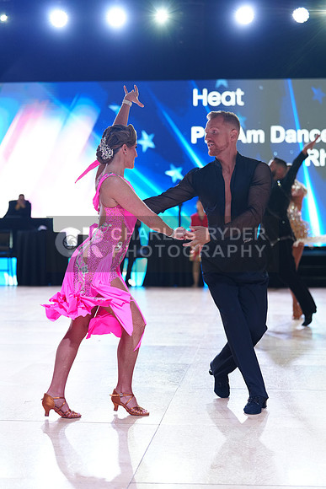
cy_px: 244
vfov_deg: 28.8
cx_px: 163
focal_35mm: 70
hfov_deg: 19.5
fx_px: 950
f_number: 2.8
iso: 800
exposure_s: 1/400
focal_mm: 70
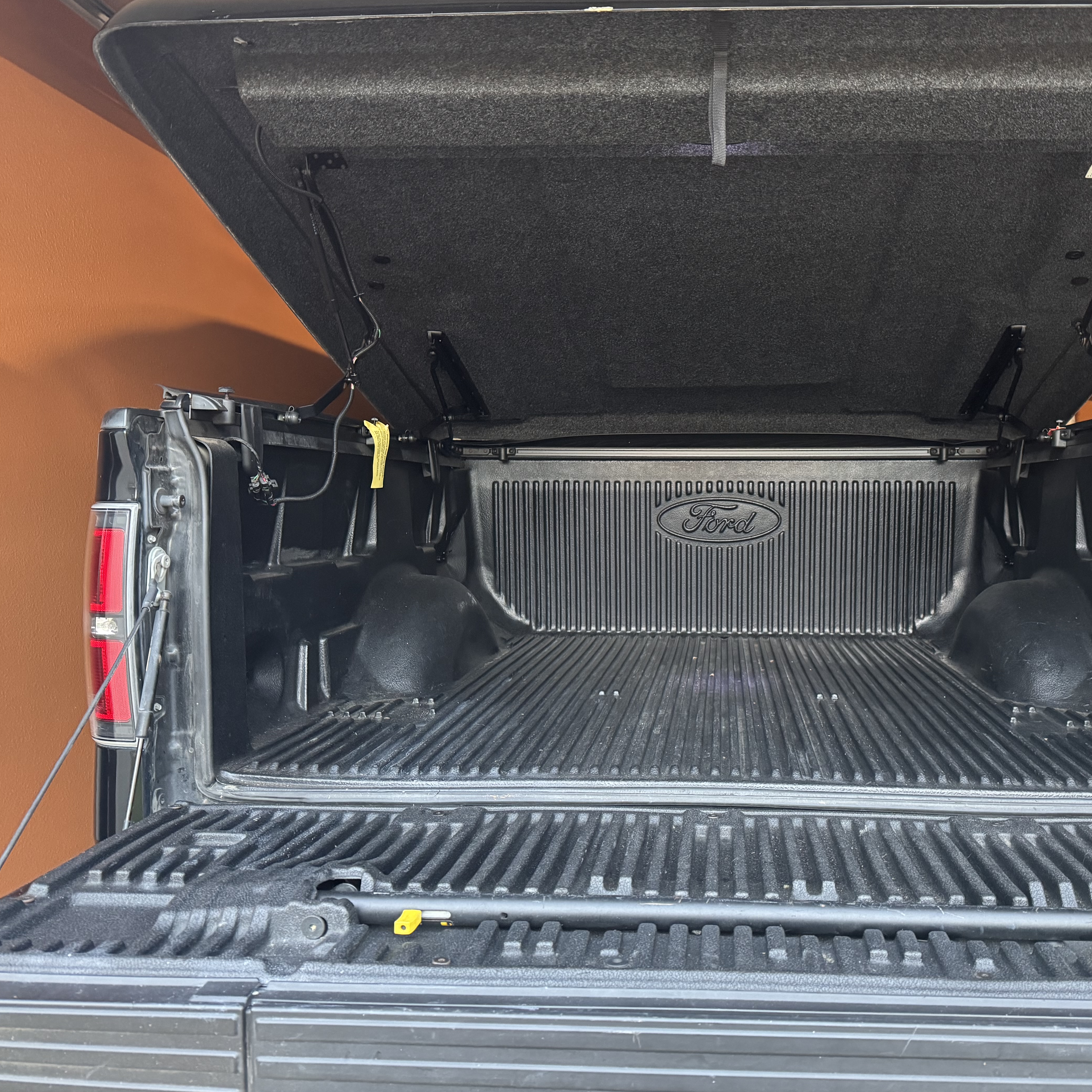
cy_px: 555
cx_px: 664
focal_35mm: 29
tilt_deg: -4.8
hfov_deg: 55.1
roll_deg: -1.3
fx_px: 1035
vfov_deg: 55.6
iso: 640
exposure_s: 1/40
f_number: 1.78
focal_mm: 6.76
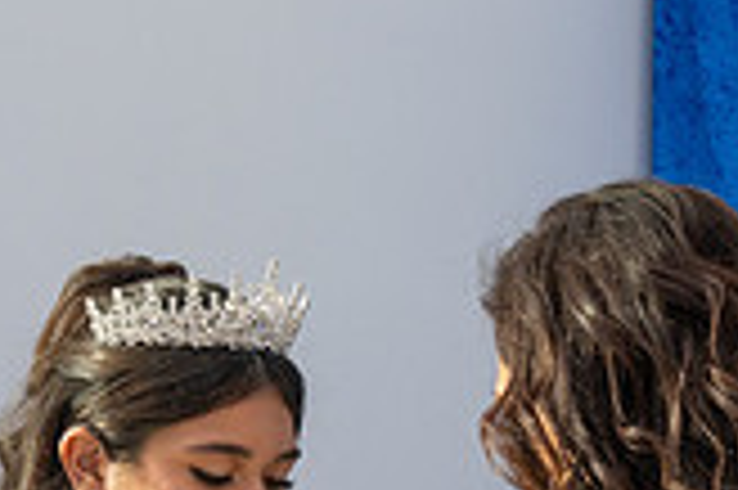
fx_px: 3481
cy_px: 829
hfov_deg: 11.8
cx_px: 936
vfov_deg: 7.8
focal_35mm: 170
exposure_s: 1/160
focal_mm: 48
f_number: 8
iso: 800
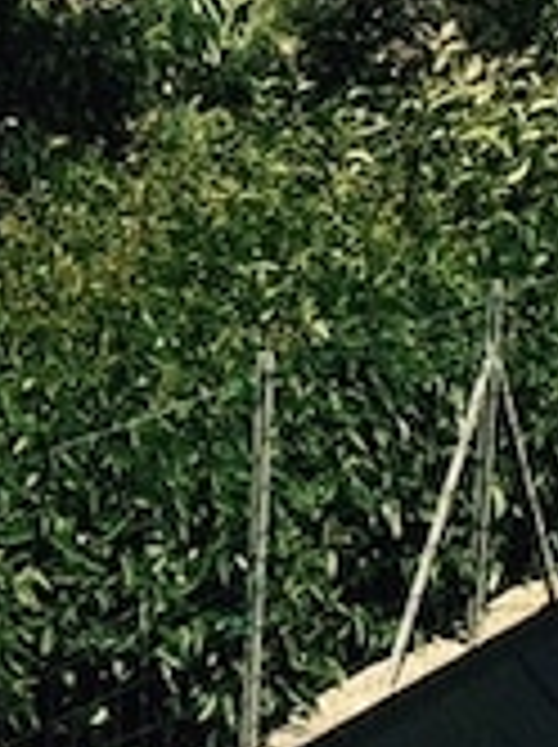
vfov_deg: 10.7
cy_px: 1058
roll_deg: -1.8
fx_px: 3857
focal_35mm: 179
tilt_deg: -19.4
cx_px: 162
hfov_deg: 8.3
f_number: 2.2
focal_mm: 4.15
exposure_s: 1/1647
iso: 32
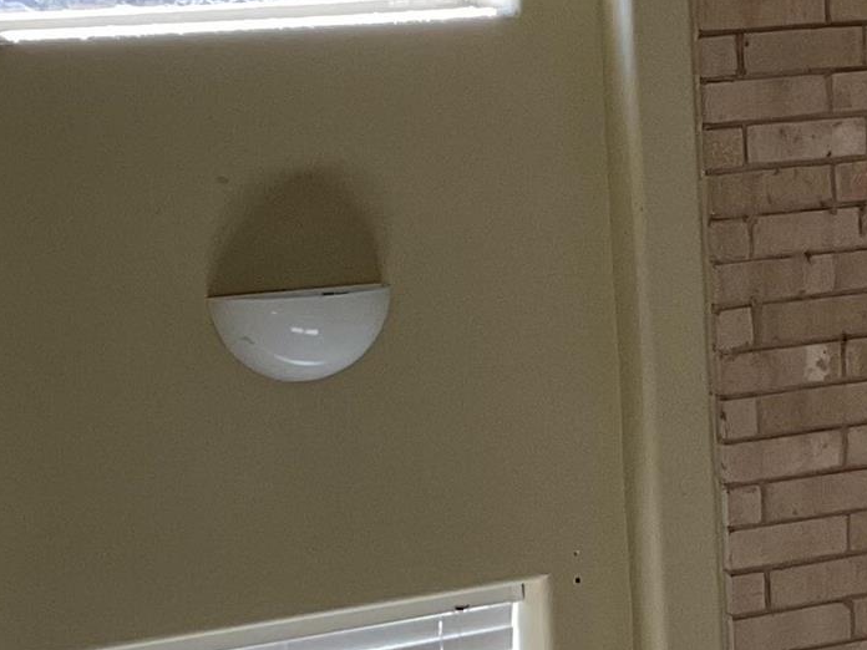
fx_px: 3206
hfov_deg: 15.3
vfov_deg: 11.6
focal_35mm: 128
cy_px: 473
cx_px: 703
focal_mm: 3
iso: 64
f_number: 1.8
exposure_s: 1/120
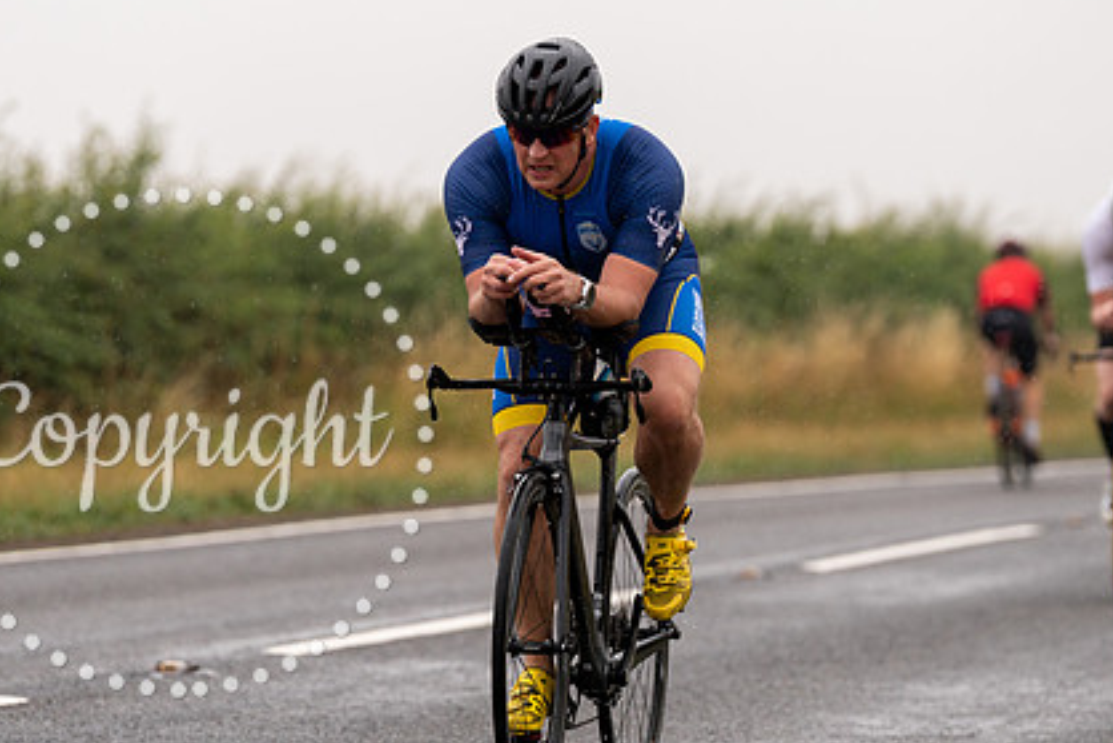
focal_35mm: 261
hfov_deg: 7.9
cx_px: 596
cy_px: 302
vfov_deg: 5.3
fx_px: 8072
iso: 100
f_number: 4
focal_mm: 188
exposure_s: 1/1000
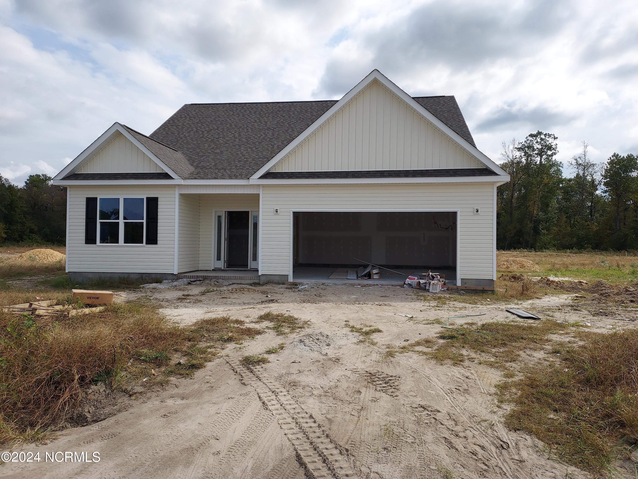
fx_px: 442
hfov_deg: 71.6
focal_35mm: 24
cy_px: 240
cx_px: 319
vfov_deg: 56.8
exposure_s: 1/1435
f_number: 1.8
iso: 40
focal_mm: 4.6
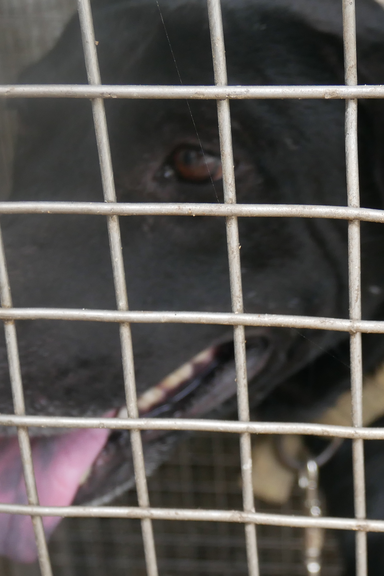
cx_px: 380
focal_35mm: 65
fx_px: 1040
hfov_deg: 20.3
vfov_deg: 30.5
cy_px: 422
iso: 400
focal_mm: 15
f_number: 3.7
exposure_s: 1/125
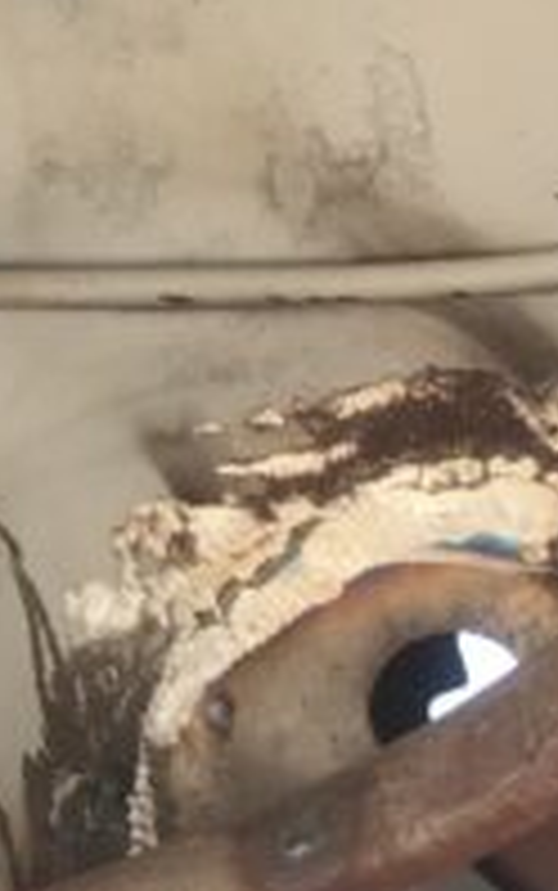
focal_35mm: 159
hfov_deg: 8.2
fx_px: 3863
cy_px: 490
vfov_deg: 13.2
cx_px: -58
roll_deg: -7.7
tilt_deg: +27.6
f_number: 2.2
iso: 40
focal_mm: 4.15
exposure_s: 1/100
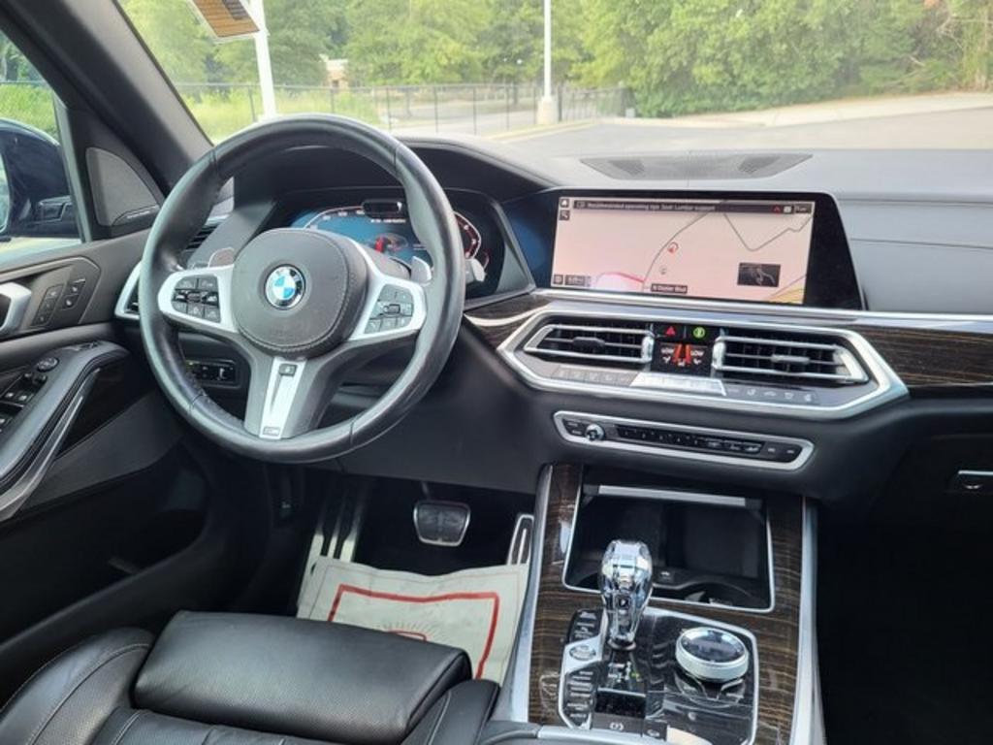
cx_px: 496
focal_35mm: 26
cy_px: 372
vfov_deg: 53.1
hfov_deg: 67.3
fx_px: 746
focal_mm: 5.4
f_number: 1.8
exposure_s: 1/120
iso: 100
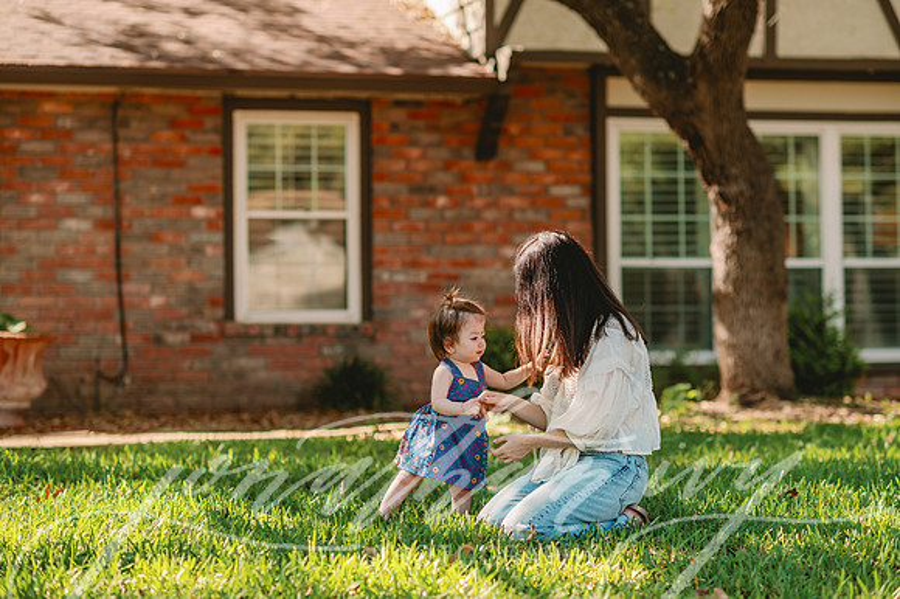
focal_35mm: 88
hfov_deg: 23.2
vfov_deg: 15.6
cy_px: 300
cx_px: 450
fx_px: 2190
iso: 125
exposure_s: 1/1000
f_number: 2.2
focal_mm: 85
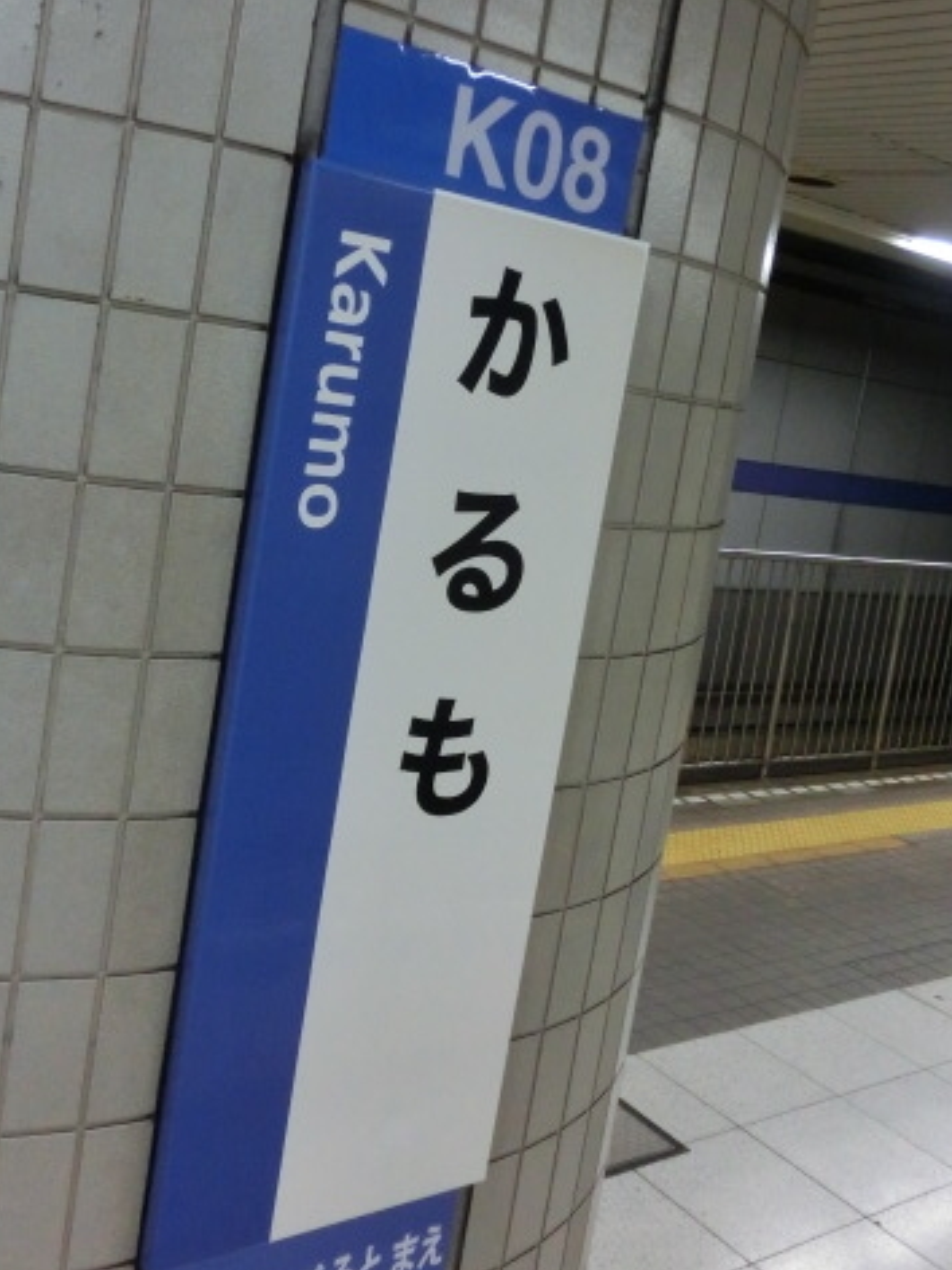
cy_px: 495
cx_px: 481
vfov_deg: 48.6
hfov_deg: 37.7
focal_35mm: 38
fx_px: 1393
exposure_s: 1/125
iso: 640
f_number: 3
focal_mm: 5
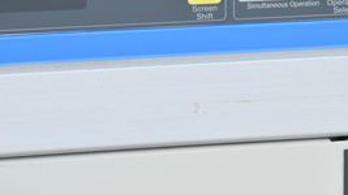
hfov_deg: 7.5
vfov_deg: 4.2
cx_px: 232
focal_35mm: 288
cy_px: -3
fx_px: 2657
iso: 1250
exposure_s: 1/400
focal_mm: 98
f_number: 6.3
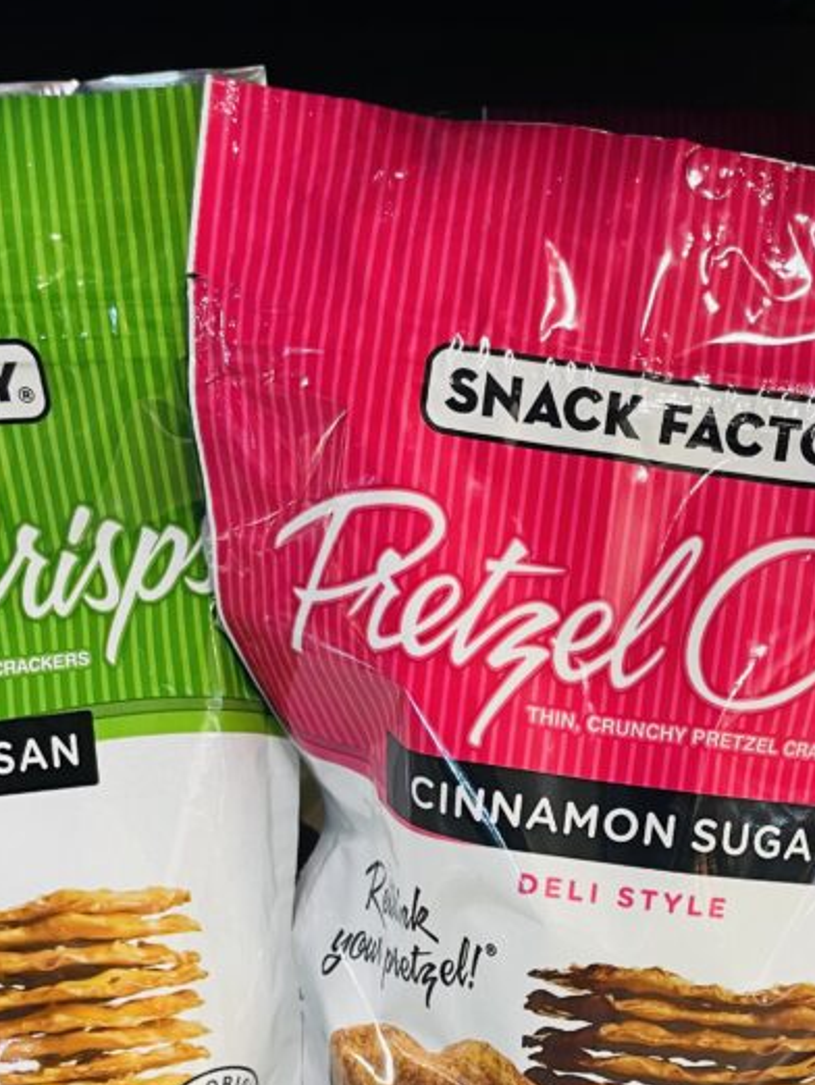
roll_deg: +0.4
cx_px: 590
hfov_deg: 28.2
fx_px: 1600
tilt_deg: -27.1
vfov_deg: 34.7
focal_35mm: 51
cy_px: 1031
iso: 125
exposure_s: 1/60
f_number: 1.6
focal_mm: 4.2
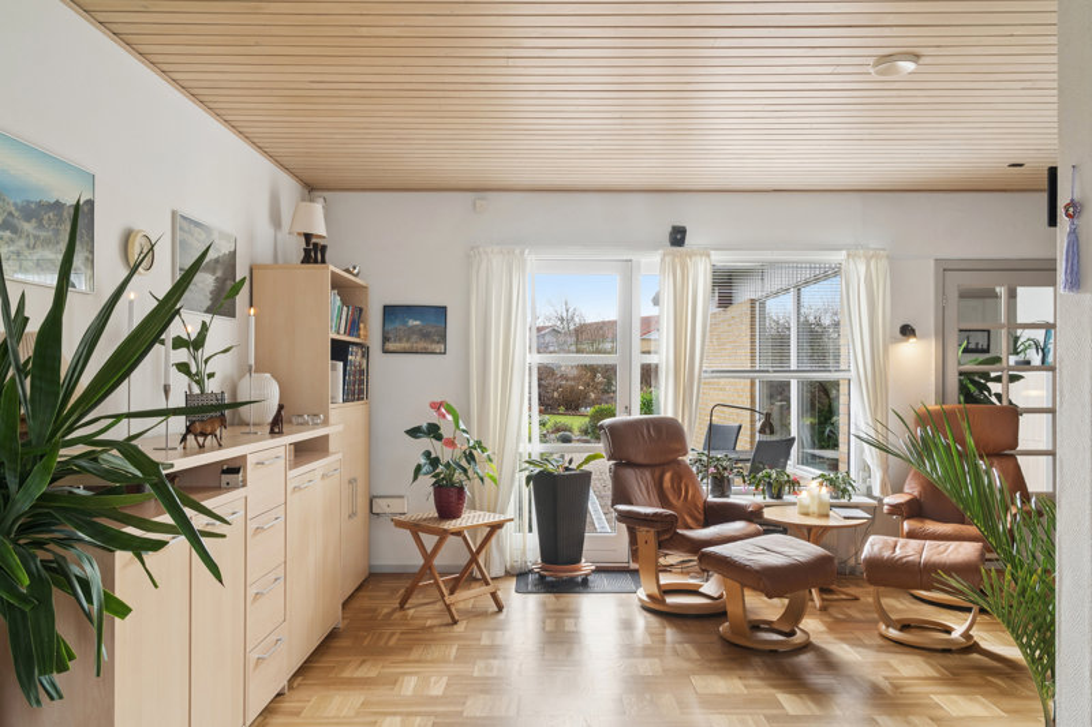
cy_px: 364
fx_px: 773
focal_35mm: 26
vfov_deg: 50.4
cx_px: 546
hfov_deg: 70.4
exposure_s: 1/60
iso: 200
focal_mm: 17
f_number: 8
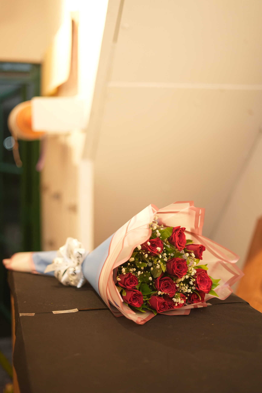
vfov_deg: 39.6
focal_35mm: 50
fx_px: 546
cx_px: 131
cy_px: 196
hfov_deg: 27.0
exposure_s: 1/160
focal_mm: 50
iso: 640
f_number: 1.8
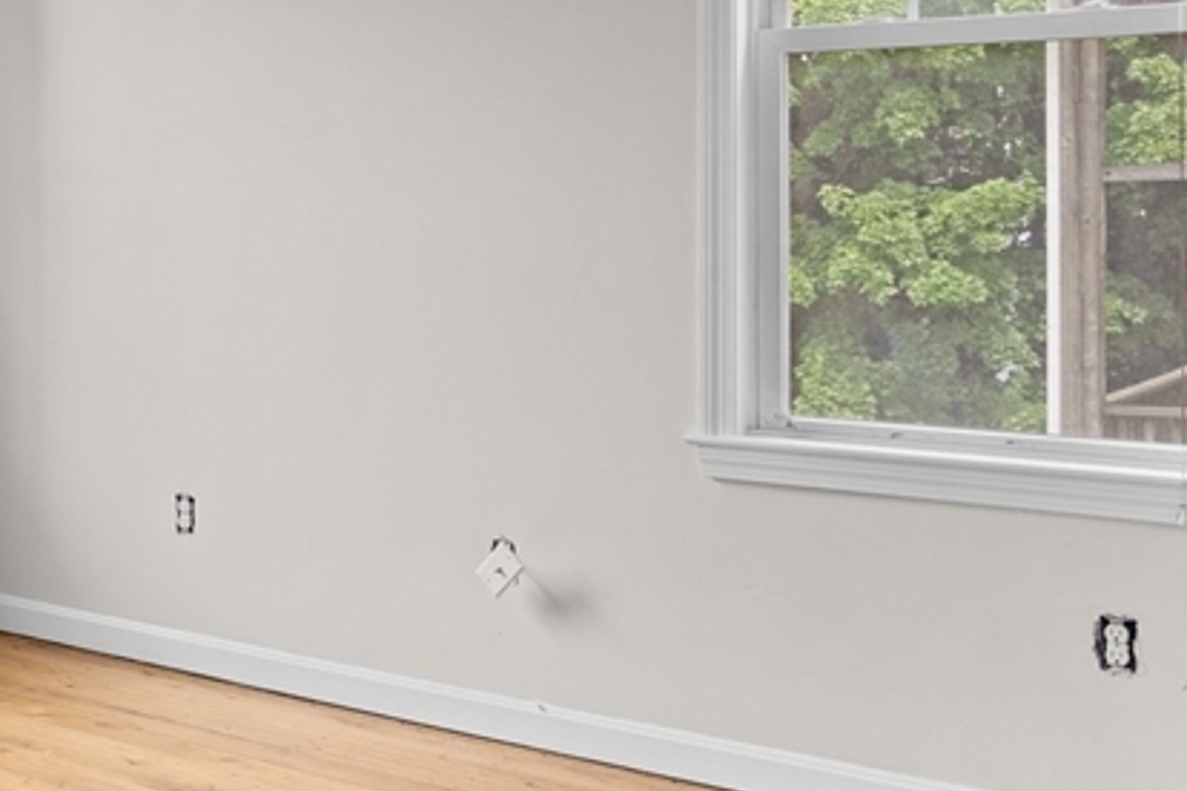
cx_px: -43
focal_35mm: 52
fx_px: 1714
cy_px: 191
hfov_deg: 34.2
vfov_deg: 25.7
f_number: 7.1
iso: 320
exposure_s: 1/10
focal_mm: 21
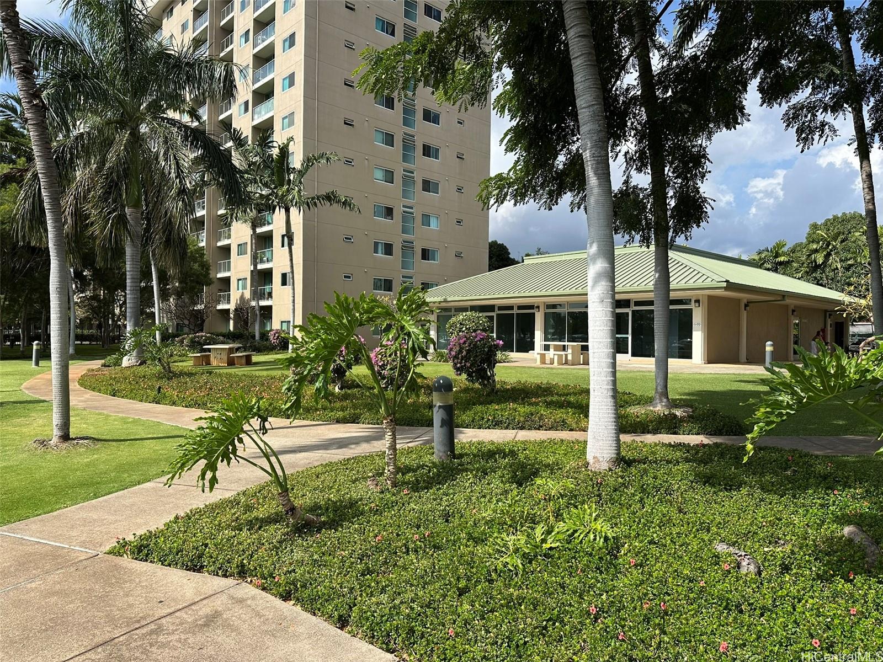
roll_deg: -1.4
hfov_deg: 71.6
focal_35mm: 24
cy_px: 331
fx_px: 612
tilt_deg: -0.3
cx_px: 442
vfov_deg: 56.8
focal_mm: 6.86
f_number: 1.78
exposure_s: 1/3861
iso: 80
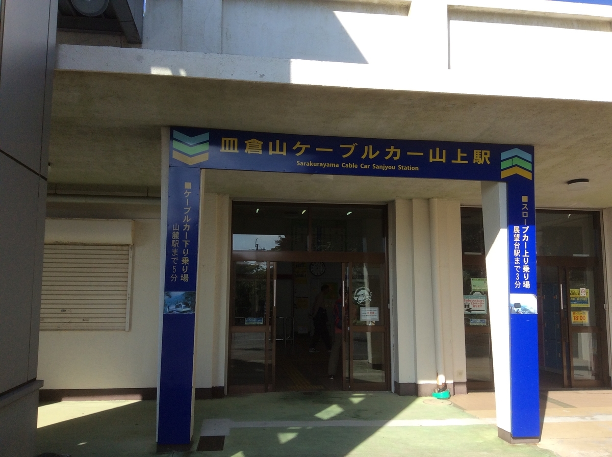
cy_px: 228
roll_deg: -1.5
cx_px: 306
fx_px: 565
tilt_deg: +6.5
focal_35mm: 32
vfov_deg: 44.0
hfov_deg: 56.9
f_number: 2.4
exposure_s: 1/817
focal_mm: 3.3
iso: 32
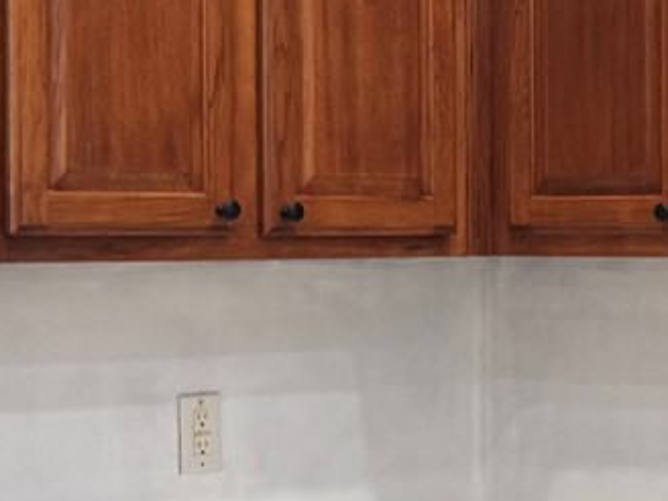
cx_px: 1134
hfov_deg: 12.2
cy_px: 189
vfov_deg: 9.9
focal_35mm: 150
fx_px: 2895
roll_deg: +0.1
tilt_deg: -0.4
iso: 160
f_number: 1.78
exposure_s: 1/120
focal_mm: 6.76
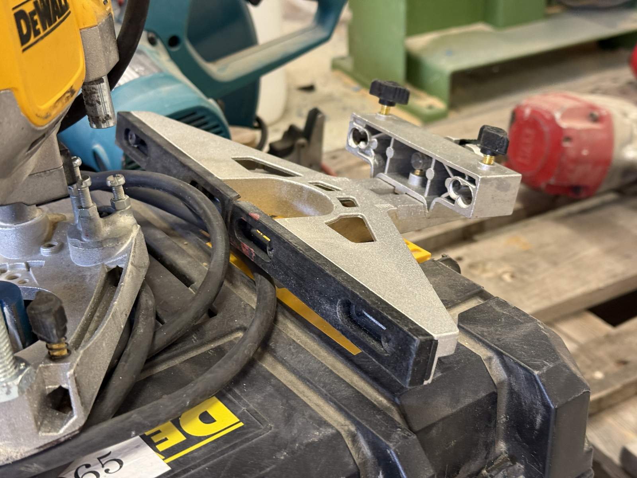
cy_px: 239
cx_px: 318
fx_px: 883
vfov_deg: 30.3
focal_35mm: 48
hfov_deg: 39.7
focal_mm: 6.76
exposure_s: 1/50
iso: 160
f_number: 1.78
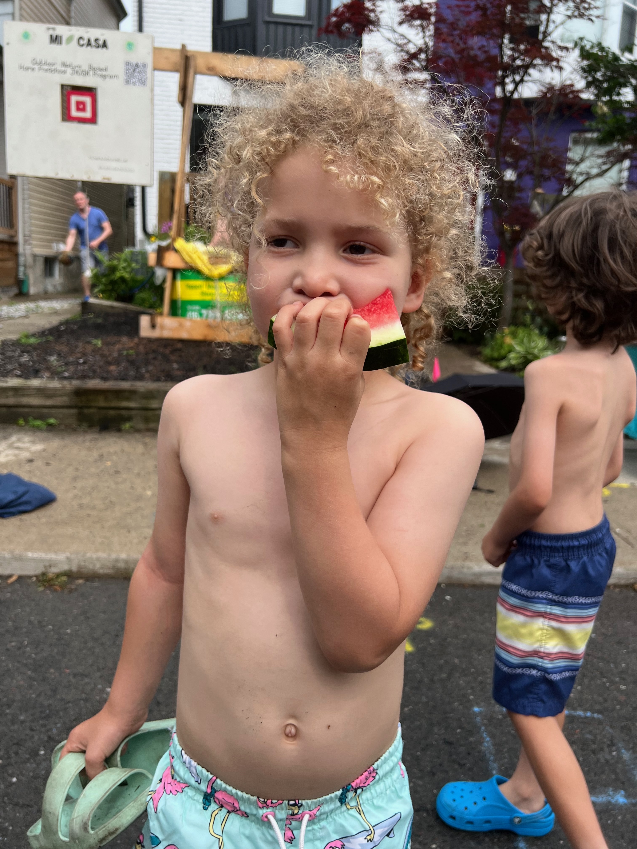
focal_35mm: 26
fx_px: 638
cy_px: 424
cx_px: 318
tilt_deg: -11.8
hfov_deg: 53.1
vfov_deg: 67.3
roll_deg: -1.2
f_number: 1.5
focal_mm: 5.7
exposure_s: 1/982
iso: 50
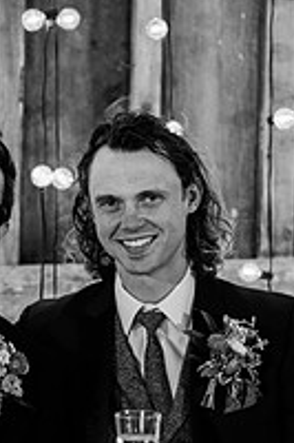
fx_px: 1436
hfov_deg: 11.6
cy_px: 268
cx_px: 45
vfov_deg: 17.5
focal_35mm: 117
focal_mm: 52
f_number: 2.8
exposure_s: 1/200
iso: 800
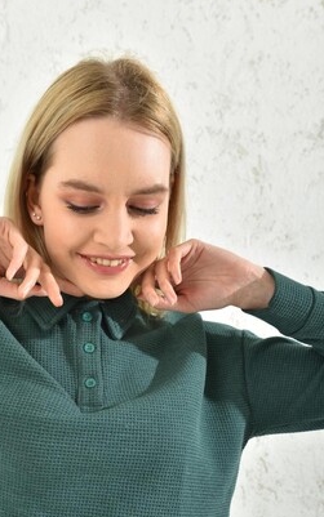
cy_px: 337
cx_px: 93
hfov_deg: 26.6
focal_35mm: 48
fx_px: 677
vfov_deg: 41.4
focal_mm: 35
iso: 100
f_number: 7.1
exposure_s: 1/160
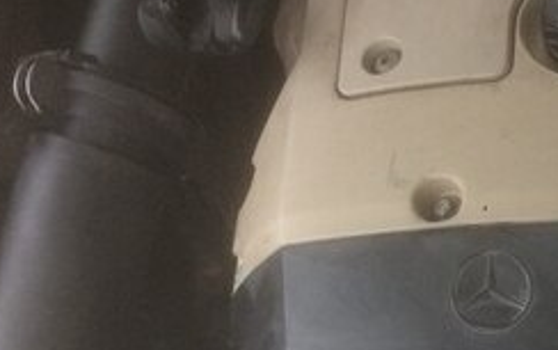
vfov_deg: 15.0
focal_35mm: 83
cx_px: 611
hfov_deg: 23.4
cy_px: 456
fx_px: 1263
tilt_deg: -68.3
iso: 80
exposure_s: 1/33
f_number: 2.2
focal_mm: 4.15
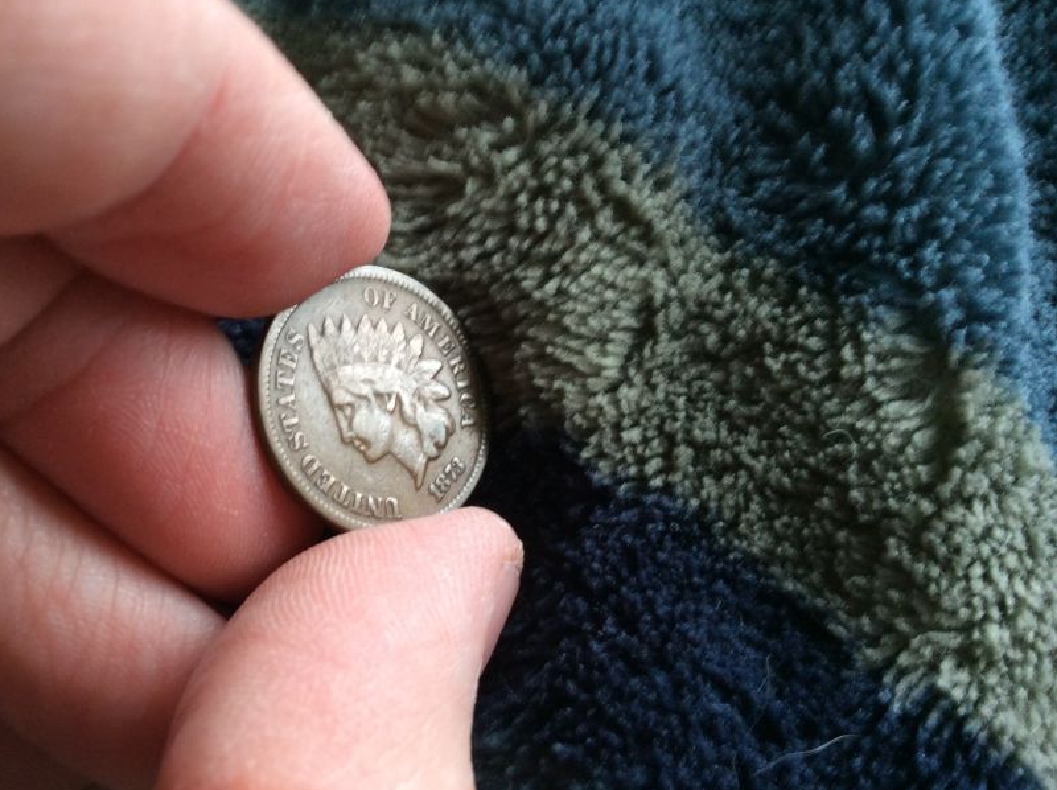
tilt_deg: -66.5
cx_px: 402
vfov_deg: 35.9
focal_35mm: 40
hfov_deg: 46.5
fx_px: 1220
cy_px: 437
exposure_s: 1/24
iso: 64
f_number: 2.4
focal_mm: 3.3
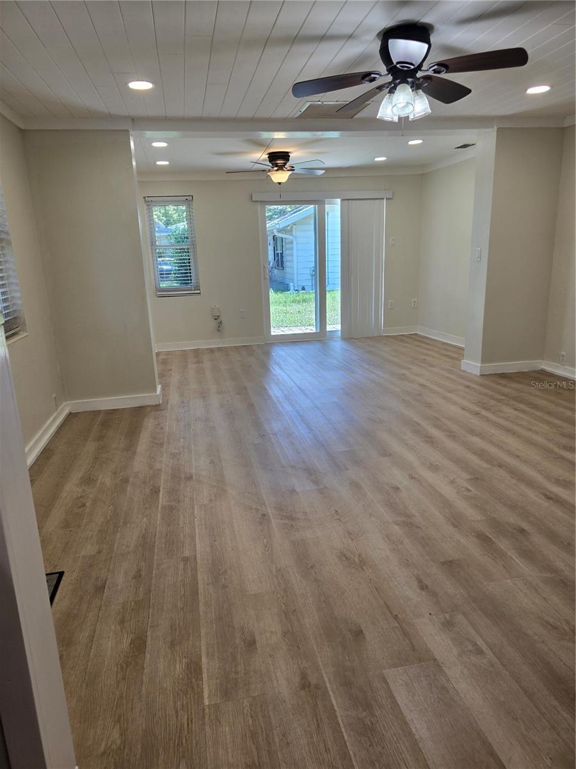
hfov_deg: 58.9
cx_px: 288
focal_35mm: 23
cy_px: 384
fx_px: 510
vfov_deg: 73.9
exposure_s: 1/120
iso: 50
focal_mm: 6.3
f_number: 1.7
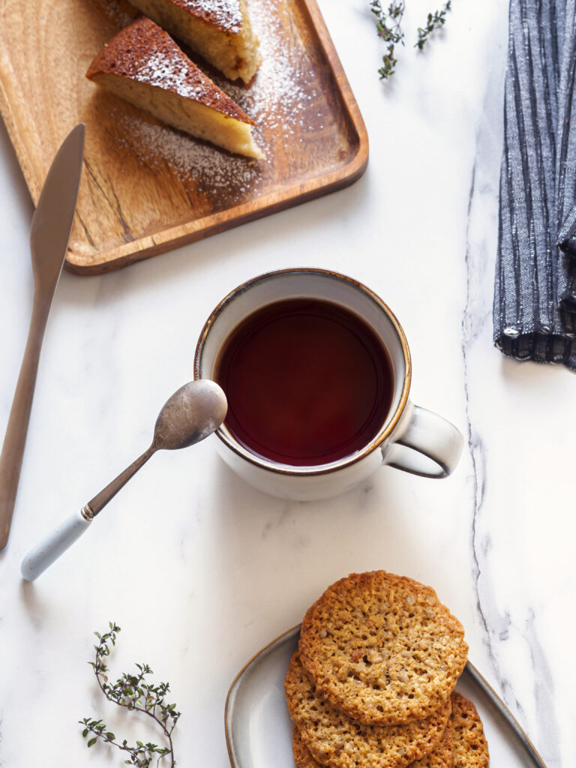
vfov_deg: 21.8
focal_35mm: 90
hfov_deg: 16.4
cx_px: 288
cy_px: 384
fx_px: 1997
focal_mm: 45
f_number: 5.6
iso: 200
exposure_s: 1/160
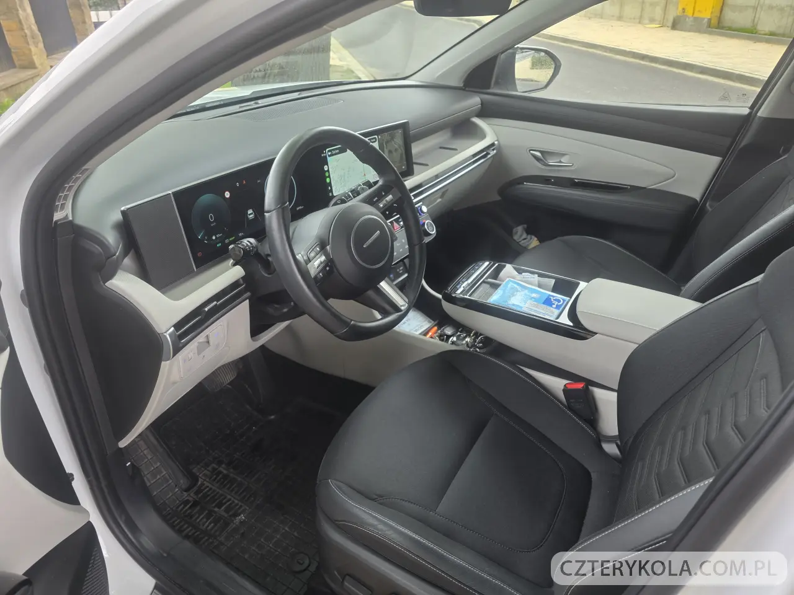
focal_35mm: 23
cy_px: 298
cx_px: 397
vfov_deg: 58.9
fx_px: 528
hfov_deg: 73.9
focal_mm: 6.3
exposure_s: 1/50
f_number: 1.7
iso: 64
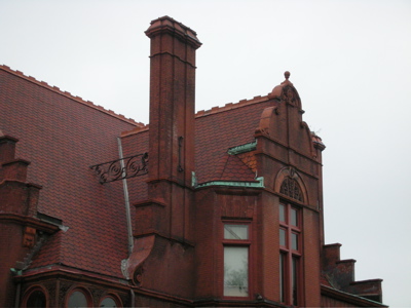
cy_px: 154
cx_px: 206
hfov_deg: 22.8
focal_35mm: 86
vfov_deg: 17.2
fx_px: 1021
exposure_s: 1/223
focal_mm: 14.3
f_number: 4.5
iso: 200
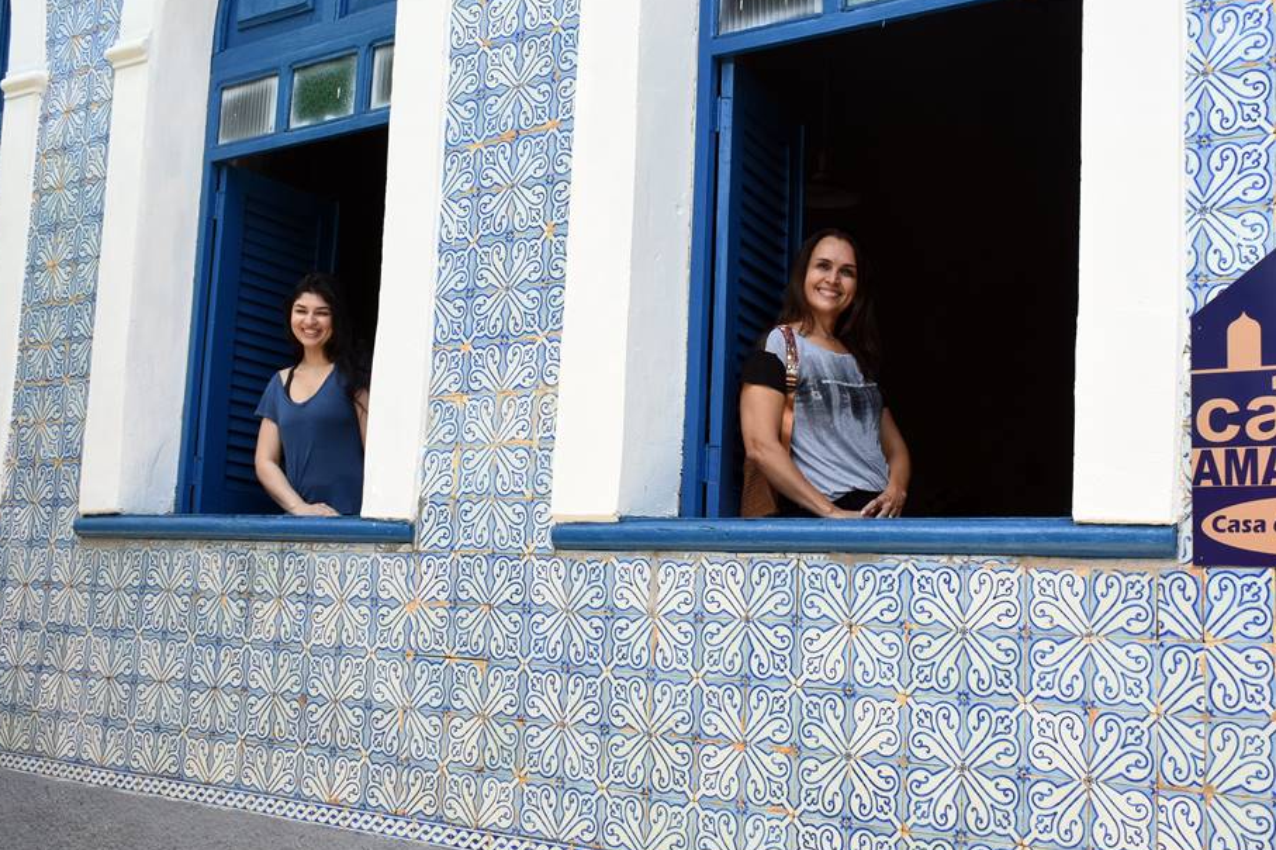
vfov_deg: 29.4
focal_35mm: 46
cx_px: 688
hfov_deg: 43.0
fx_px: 1618
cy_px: 350
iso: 320
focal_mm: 23
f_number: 13
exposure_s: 1/125
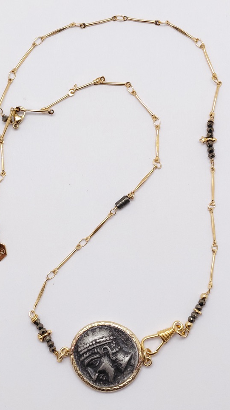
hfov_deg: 40.1
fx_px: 314
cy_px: 204
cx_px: 103
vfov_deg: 66.1
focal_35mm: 29
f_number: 1.8
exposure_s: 1/100
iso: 40
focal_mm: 4.69
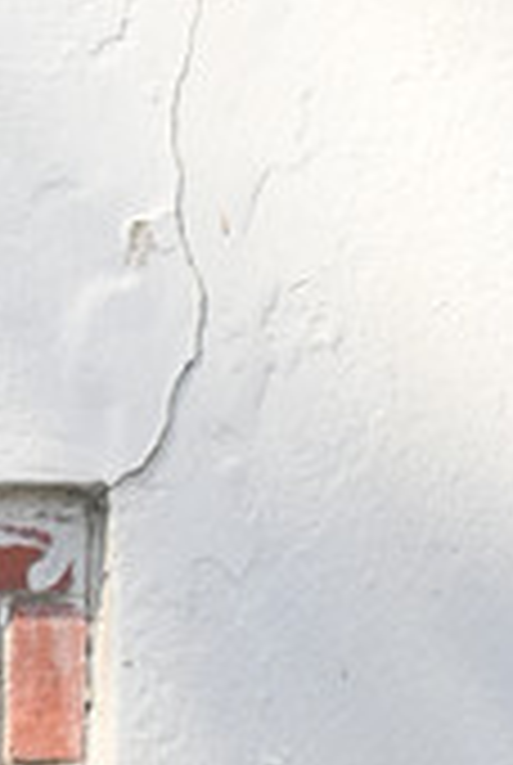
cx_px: -497
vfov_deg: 5.8
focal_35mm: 352
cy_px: 1310
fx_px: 7493
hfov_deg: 3.9
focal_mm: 50
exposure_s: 1/160
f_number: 6.3
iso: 200
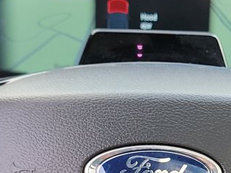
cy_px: 161
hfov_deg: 16.5
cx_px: 152
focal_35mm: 119
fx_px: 794
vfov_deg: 12.3
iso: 56
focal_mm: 6.7
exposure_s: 1/59
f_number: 1.8
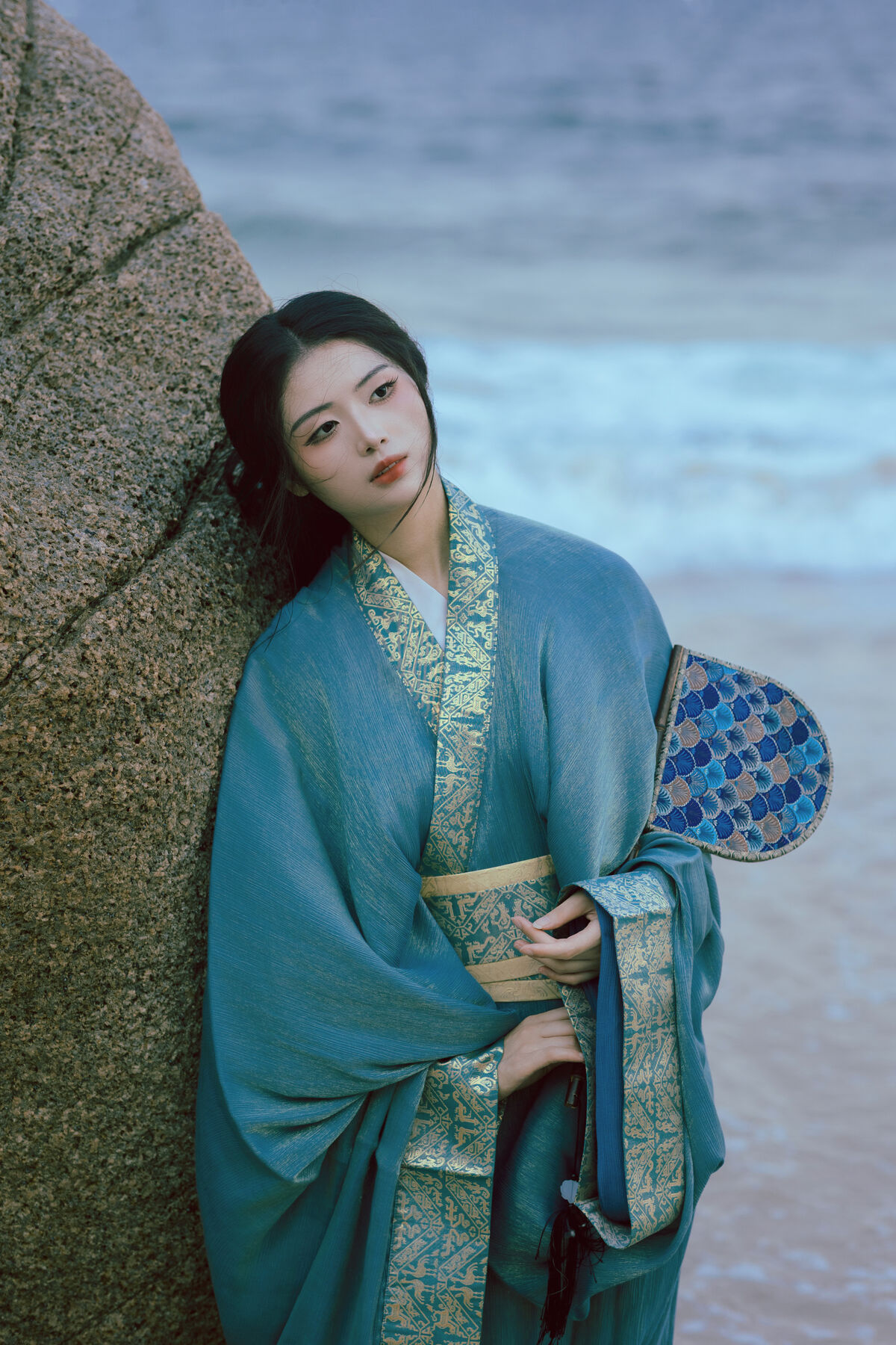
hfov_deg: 16.1
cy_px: 672
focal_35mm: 85
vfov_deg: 23.9
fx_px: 3173
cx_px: 448
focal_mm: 85
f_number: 3.2
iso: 400
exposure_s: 1/500
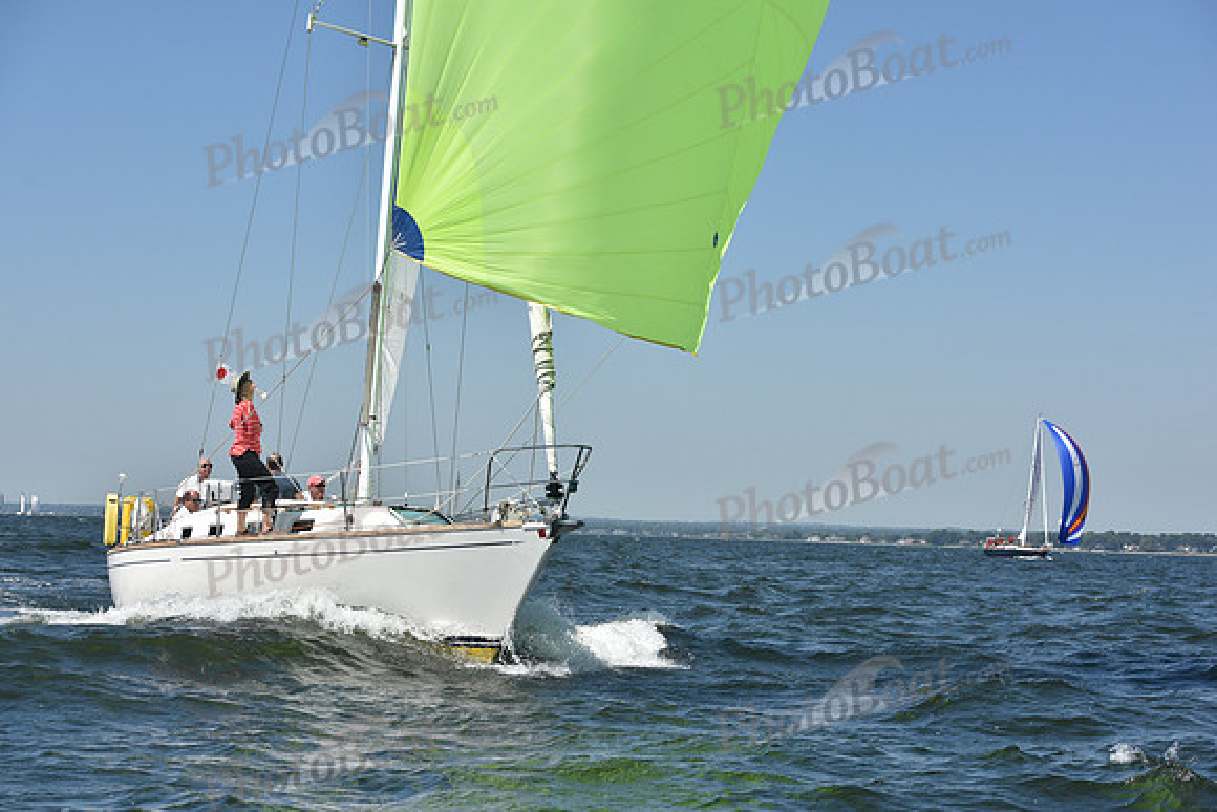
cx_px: 608
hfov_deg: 28.8
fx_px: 2367
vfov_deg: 19.5
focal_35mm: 70
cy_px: 406
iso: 250
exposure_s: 1/1250
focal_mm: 70
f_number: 8
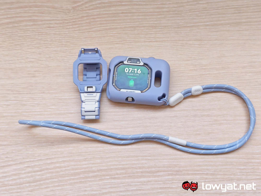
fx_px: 347
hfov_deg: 41.2
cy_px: 98
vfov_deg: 31.5
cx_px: 130
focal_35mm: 46
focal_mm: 5.4
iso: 160
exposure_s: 1/50
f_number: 1.6
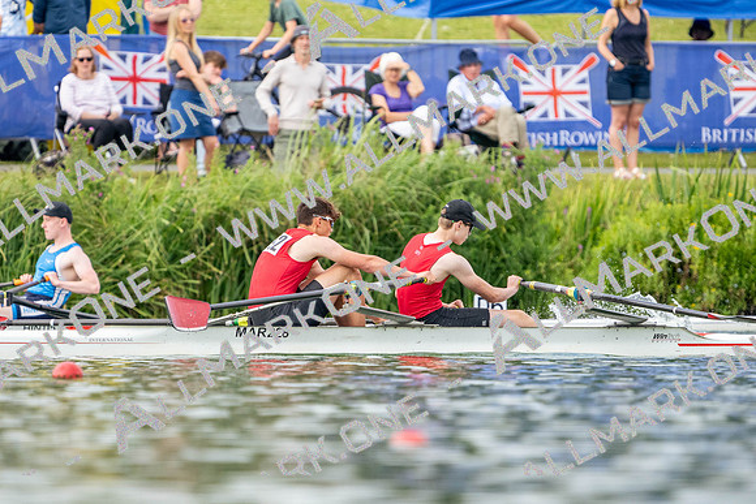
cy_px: 252
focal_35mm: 838
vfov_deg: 1.6
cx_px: 378
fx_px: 17601
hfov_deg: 2.5
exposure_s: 1/1600
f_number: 6.3
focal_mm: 559
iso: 800
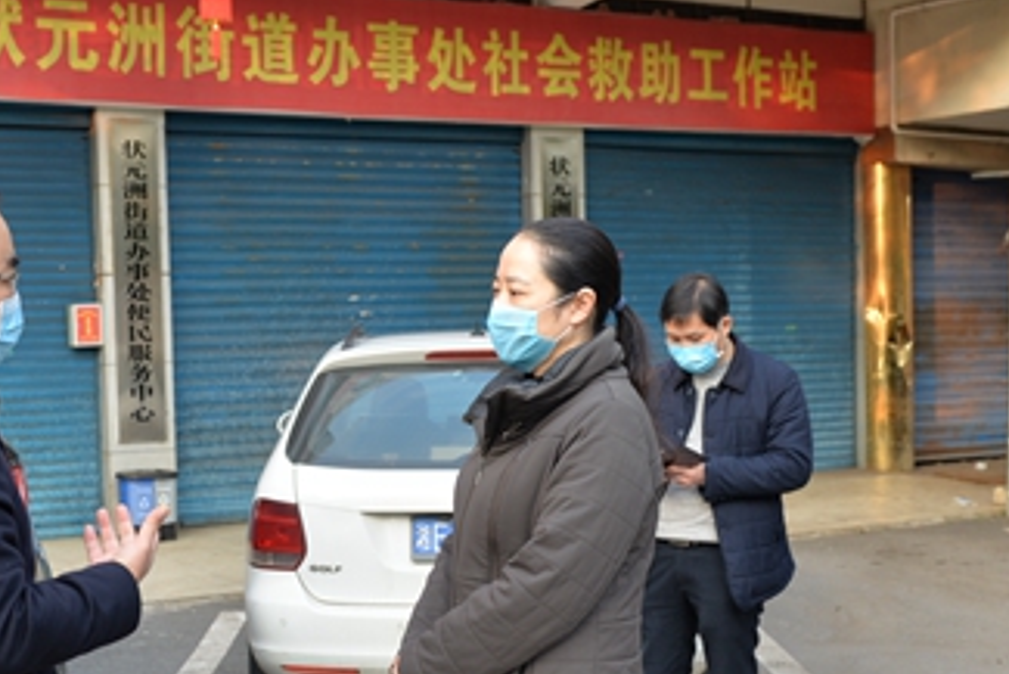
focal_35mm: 59
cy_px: 436
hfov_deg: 33.6
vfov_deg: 22.9
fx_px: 1654
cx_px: 332
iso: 400
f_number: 5
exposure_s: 1/100
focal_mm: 32
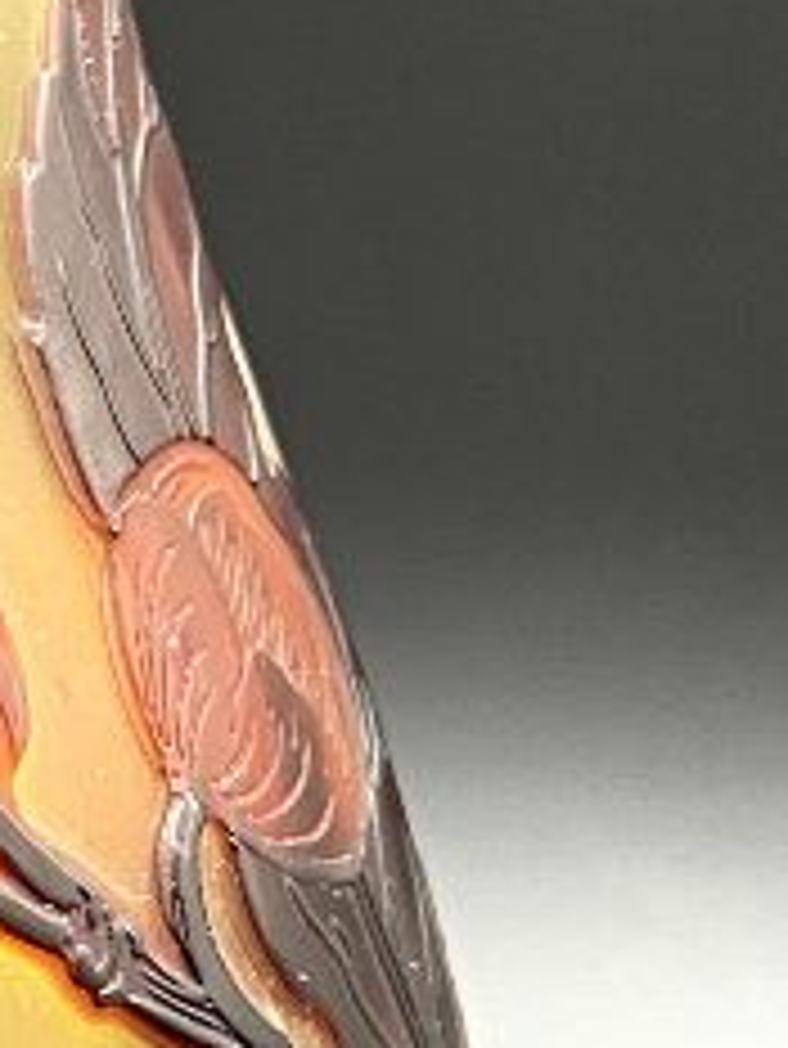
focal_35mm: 134
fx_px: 4063
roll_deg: +0.7
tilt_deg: -7.9
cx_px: -459
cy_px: 877
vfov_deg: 14.6
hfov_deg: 10.6
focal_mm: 5.1
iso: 125
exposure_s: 1/95
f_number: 1.6
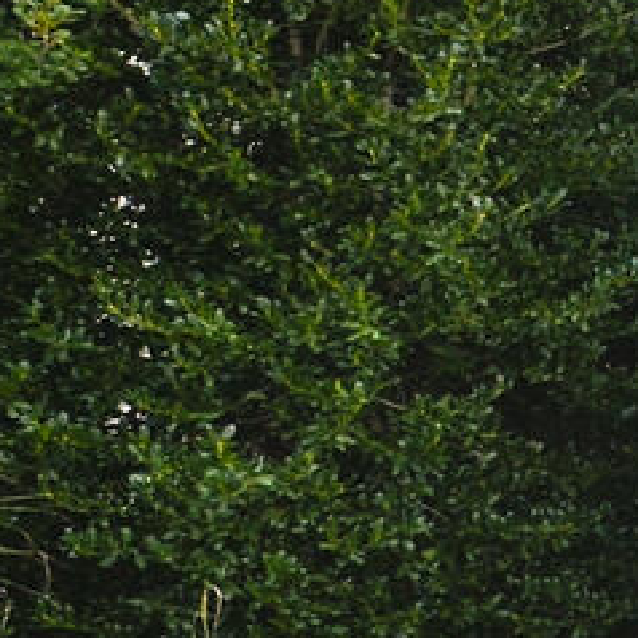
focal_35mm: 87
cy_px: -94
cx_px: 1725
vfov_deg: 19.0
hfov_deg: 12.6
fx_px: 1814
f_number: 10
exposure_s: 1/250
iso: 400
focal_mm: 10
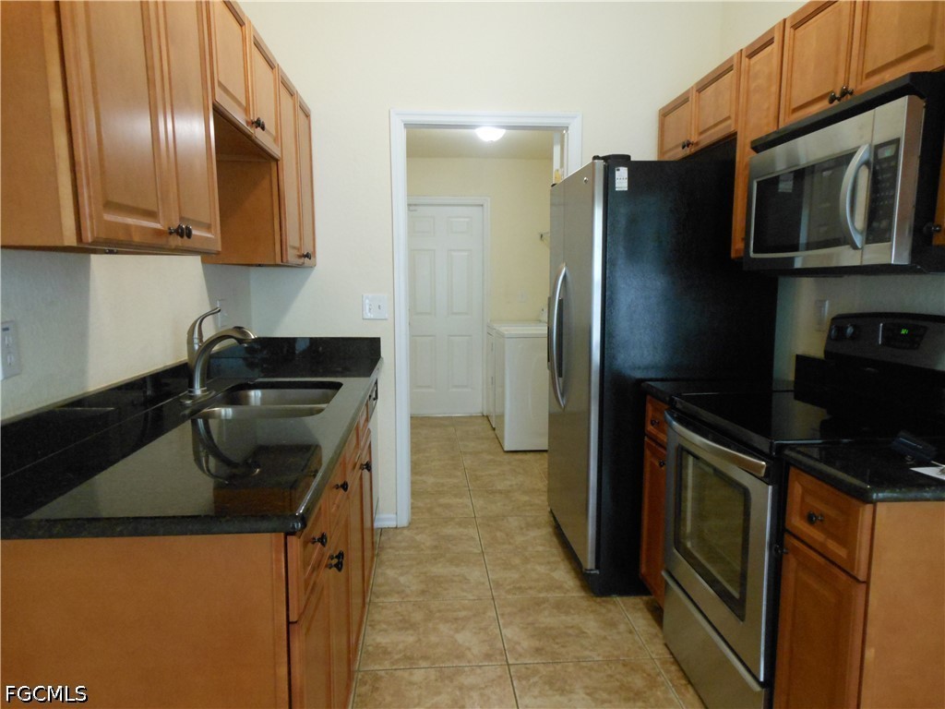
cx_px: 472
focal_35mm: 25
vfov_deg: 54.9
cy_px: 354
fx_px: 682
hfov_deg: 69.4
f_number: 3.2
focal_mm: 4.5
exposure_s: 1/20
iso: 400
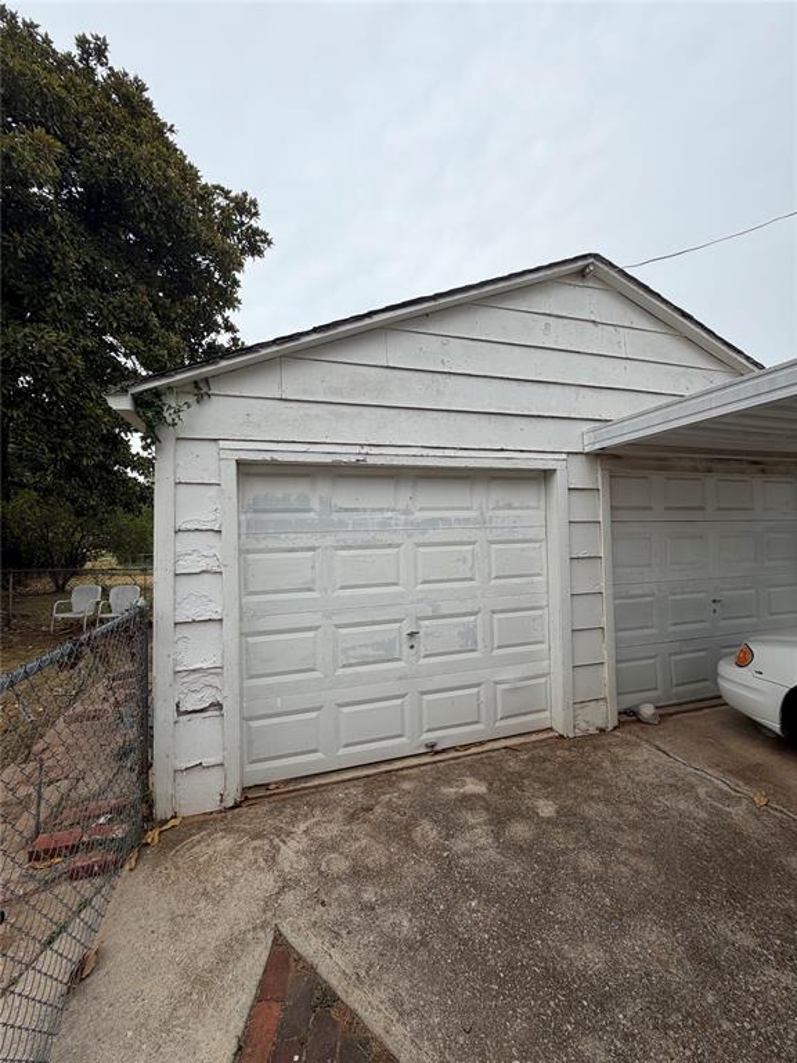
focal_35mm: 14
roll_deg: +1.7
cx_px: 398
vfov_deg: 102.1
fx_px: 430
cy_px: 532
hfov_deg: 85.7
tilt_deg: +1.3
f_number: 2.2
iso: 32
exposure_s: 1/770
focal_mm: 2.22
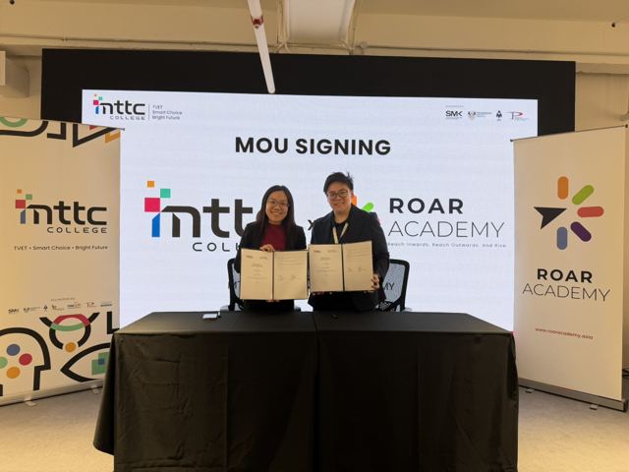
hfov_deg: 71.6
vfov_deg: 56.8
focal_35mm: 24
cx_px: 314
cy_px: 236
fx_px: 436
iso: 100
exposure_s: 1/120
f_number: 1.78
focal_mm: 6.76
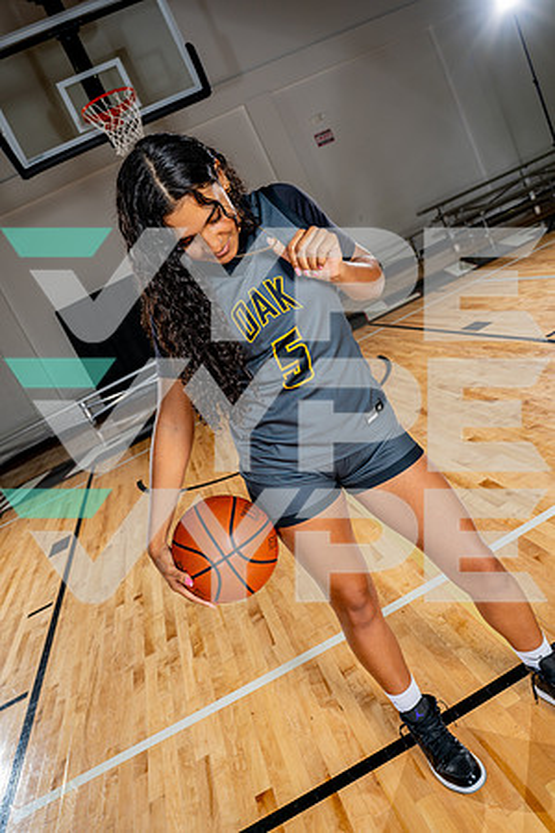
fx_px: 624
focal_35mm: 27
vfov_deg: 67.4
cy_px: 416
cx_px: 278
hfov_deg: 47.9
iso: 200
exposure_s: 1/250
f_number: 5.6
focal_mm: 27
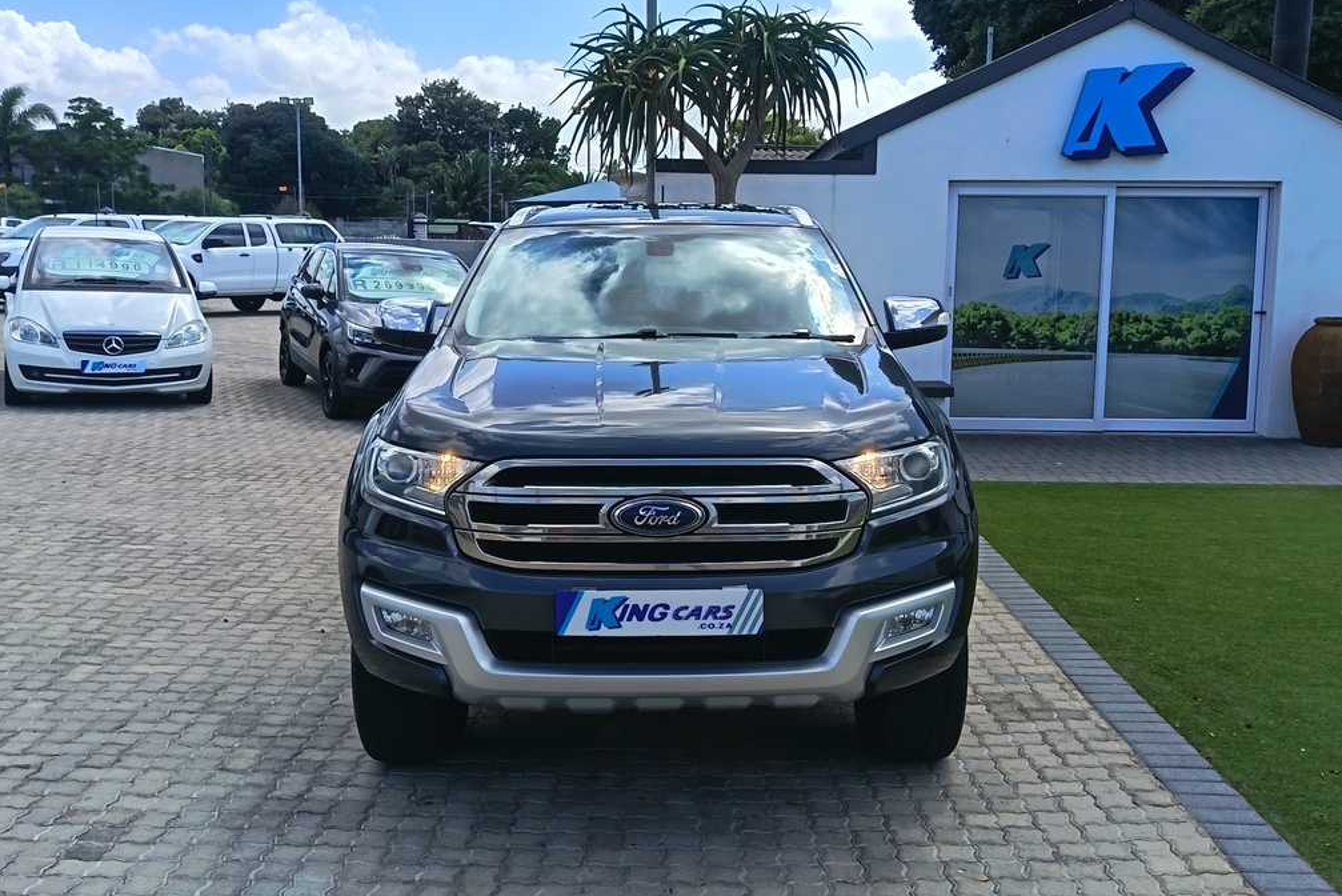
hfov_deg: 51.9
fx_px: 1380
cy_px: 428
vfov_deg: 36.0
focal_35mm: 37
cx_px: 680
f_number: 1.75
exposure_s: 1/640
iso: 100
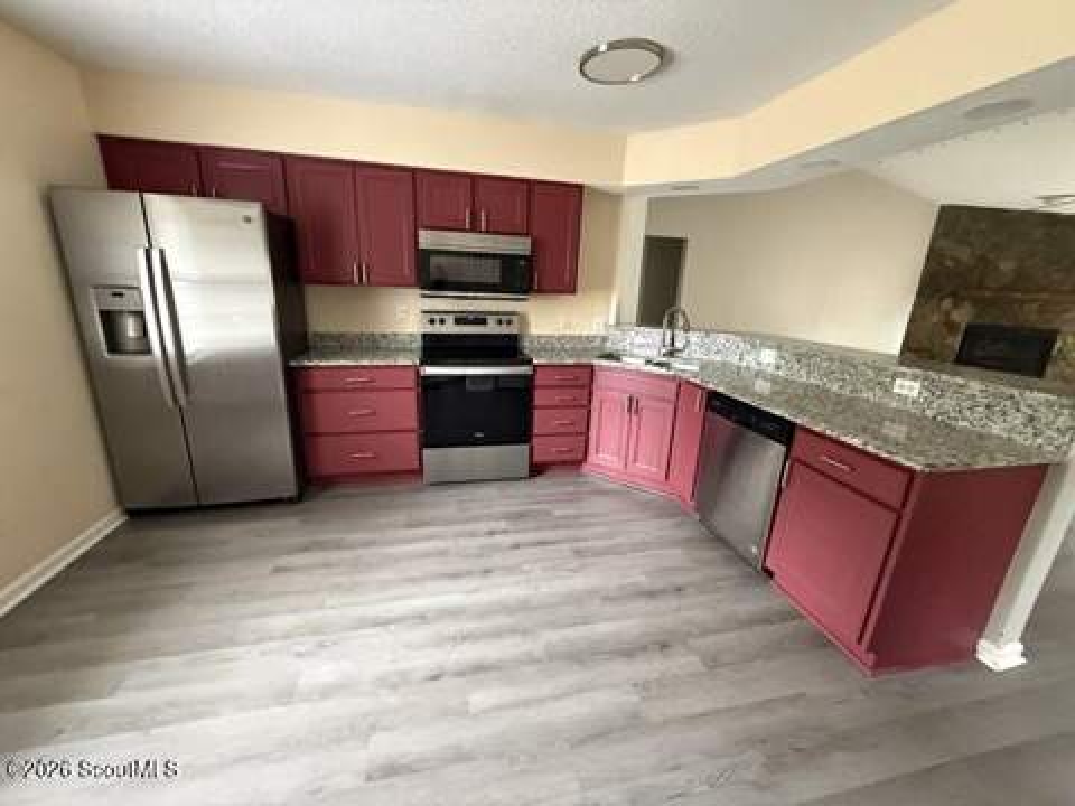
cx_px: 538
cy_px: 403
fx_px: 435
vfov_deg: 85.7
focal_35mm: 14
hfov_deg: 102.1
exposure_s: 1/60
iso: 1000
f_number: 2.2
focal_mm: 2.22
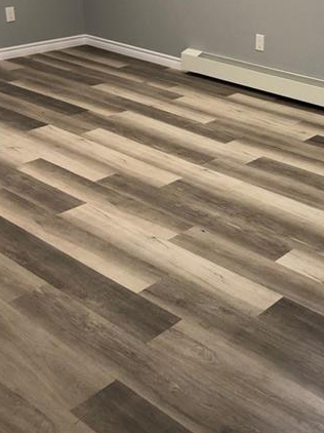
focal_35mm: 51
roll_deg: -2.5
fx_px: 637
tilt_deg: -21.6
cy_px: 152
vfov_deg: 37.2
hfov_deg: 27.9
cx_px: 267
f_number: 1.8
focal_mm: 3.99
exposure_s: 1/24
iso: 40
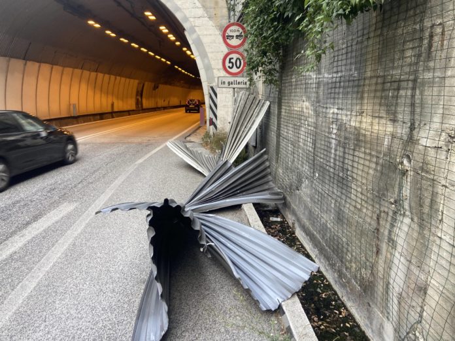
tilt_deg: -13.7
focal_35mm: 26
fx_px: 342
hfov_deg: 67.3
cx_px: 228
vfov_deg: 53.1
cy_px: 170
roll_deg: +0.6
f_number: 1.8
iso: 80
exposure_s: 1/100
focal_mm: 4.25
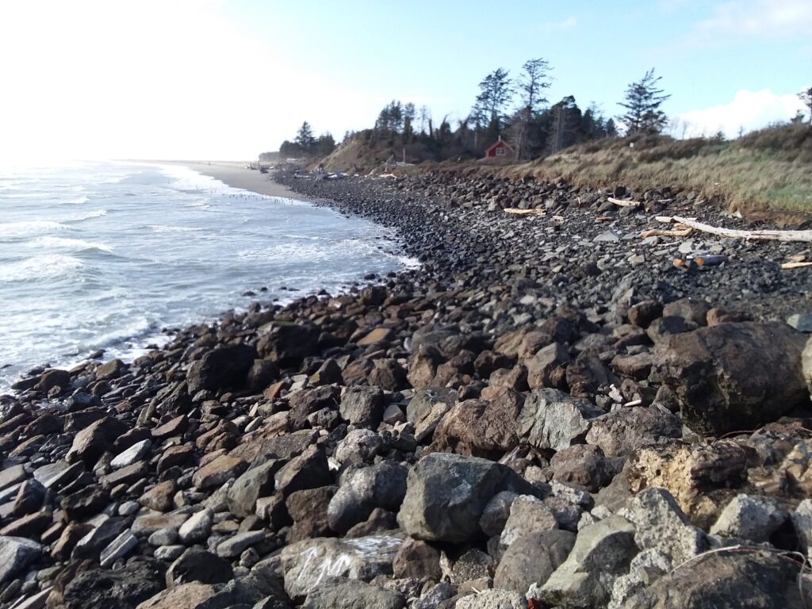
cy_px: 304
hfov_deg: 65.3
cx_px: 406
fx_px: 633
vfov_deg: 51.4
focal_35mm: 27
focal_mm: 2.91
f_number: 1.9
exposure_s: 1/762
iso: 50
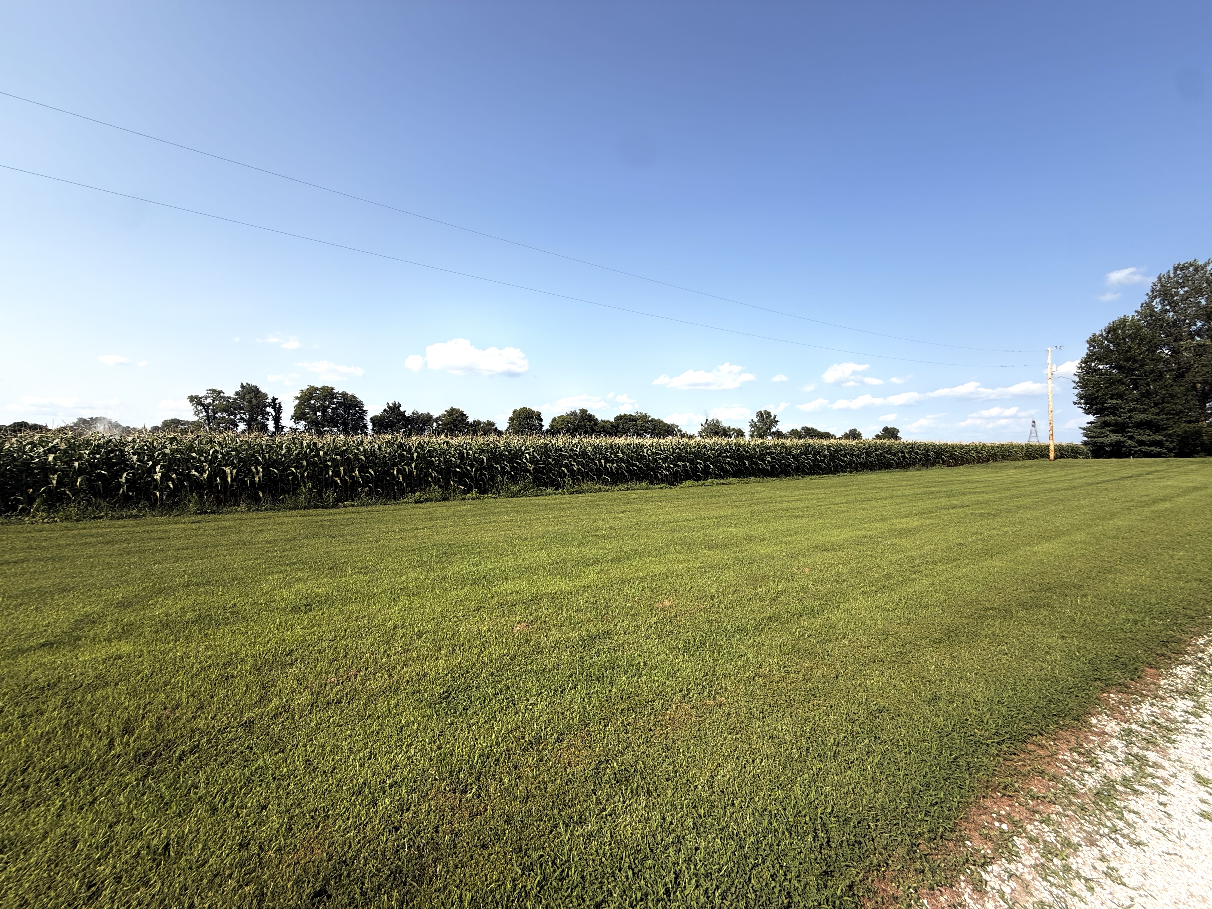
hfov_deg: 102.1
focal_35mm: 14
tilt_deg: +1.0
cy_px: 454
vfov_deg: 85.7
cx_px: 606
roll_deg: -1.7
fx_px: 490
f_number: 2.2
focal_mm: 2.22
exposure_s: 1/876
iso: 20
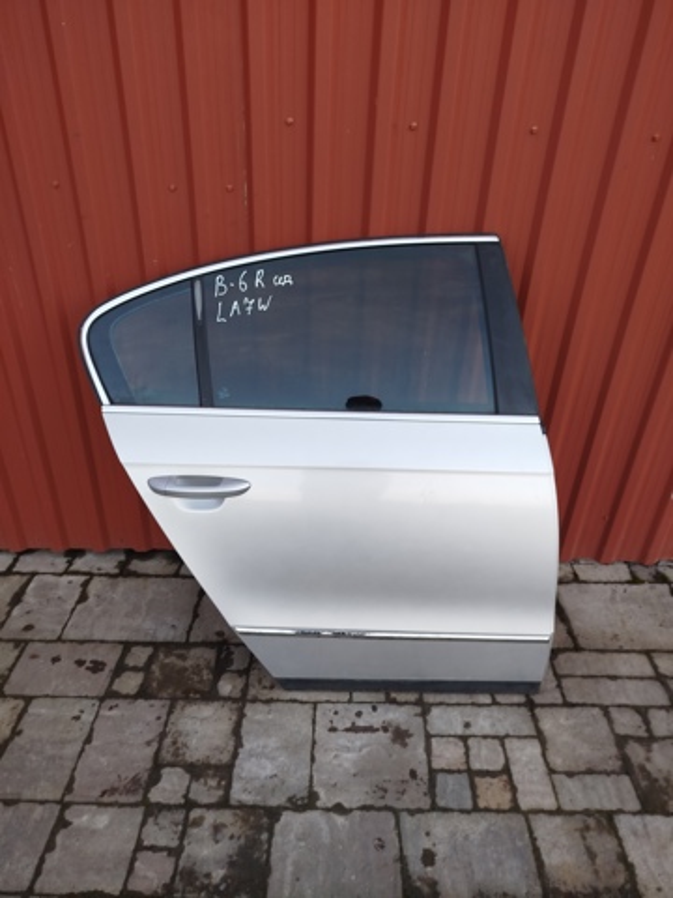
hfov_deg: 56.8
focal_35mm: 24
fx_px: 622
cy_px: 449
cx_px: 336
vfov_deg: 71.6
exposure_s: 1/50
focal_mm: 5.31
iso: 64
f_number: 1.7
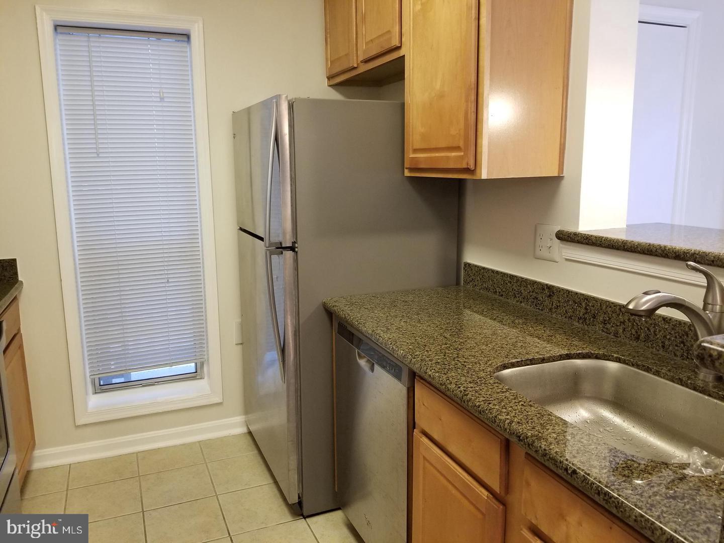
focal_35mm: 26
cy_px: 272
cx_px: 362
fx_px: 544
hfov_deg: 67.3
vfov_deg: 53.1
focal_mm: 4.25
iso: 200
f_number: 1.7
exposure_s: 1/40
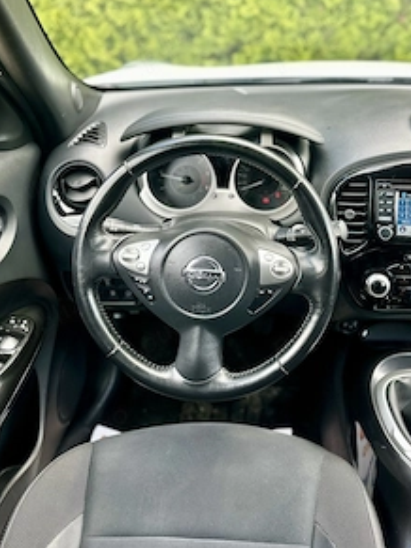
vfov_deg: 54.6
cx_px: 266
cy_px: 196
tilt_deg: -23.8
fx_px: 523
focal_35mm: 33
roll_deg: -2.0
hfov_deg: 42.5
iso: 64
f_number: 1.78
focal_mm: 6.86
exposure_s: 1/121
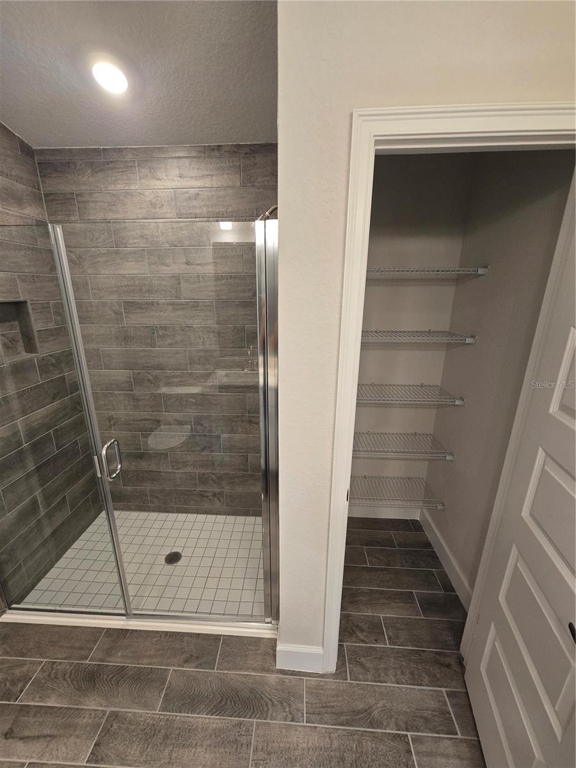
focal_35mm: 13
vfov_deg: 106.2
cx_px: 288
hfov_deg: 89.9
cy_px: 384
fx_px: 288
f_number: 2.2
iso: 200
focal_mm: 2.2
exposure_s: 1/60
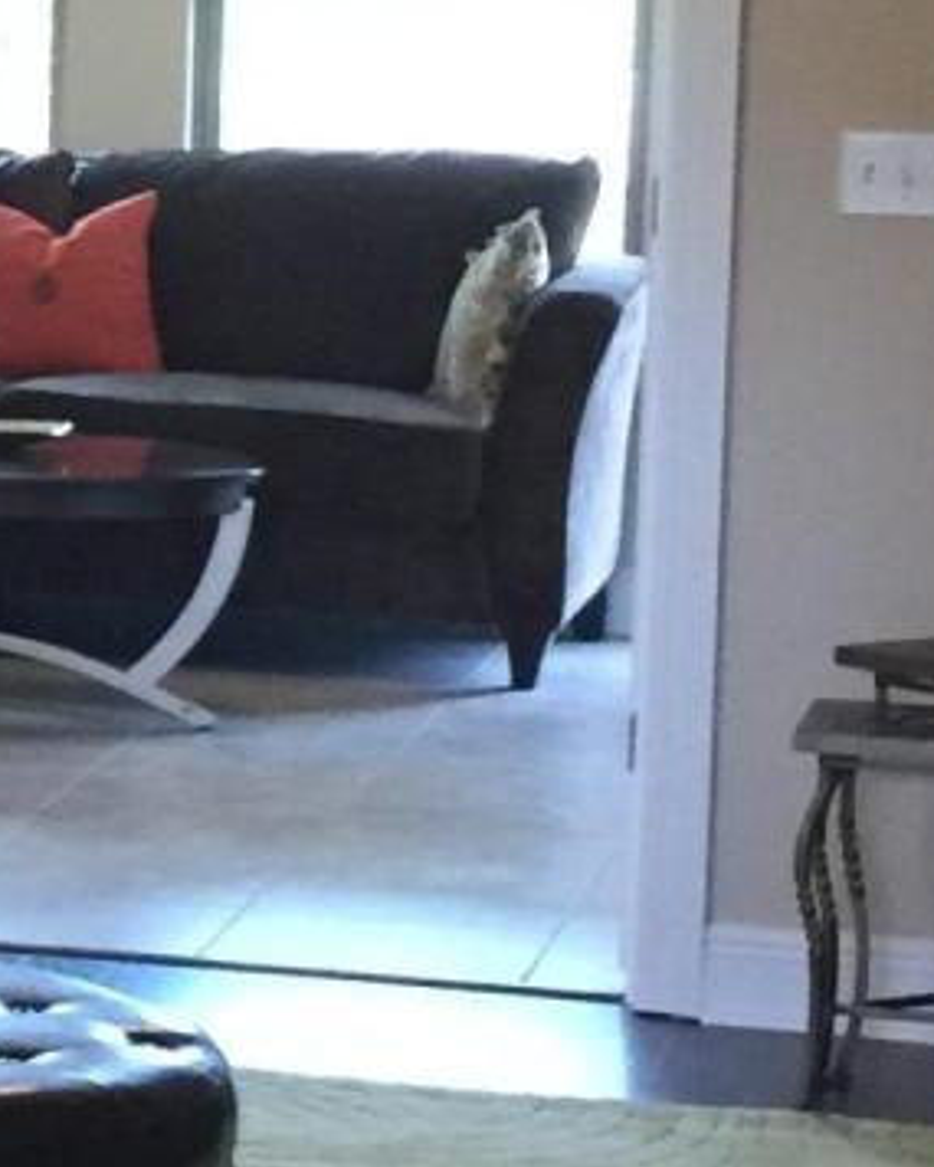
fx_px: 5492
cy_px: 488
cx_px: -1439
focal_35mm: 159
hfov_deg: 8.7
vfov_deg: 12.1
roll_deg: +0.1
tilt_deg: -7.1
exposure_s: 1/30
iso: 200
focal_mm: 4.15
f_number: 2.2
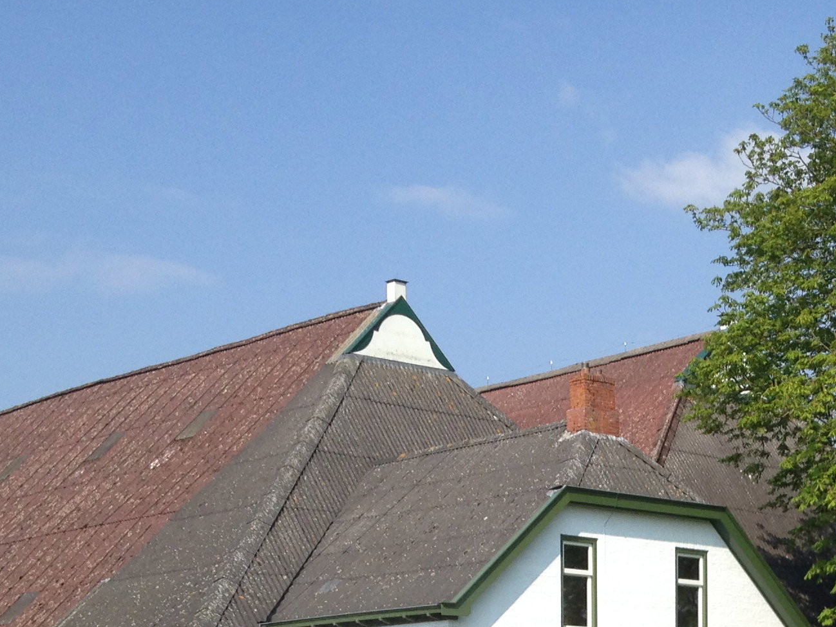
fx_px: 2126
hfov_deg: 21.6
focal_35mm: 88
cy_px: 782
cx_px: 783
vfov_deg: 16.0
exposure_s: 1/1346
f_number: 2.4
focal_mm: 4.28
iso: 50
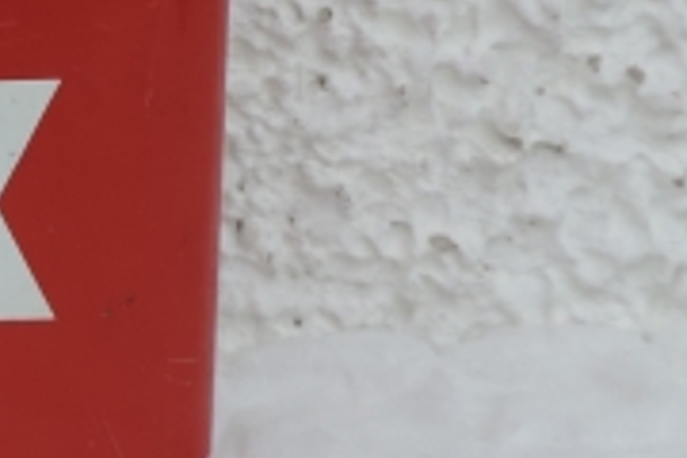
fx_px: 1584
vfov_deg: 16.1
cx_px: -187
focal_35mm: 83
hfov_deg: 22.2
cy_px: -15
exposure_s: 1/250
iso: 80
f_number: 3
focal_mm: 4.3
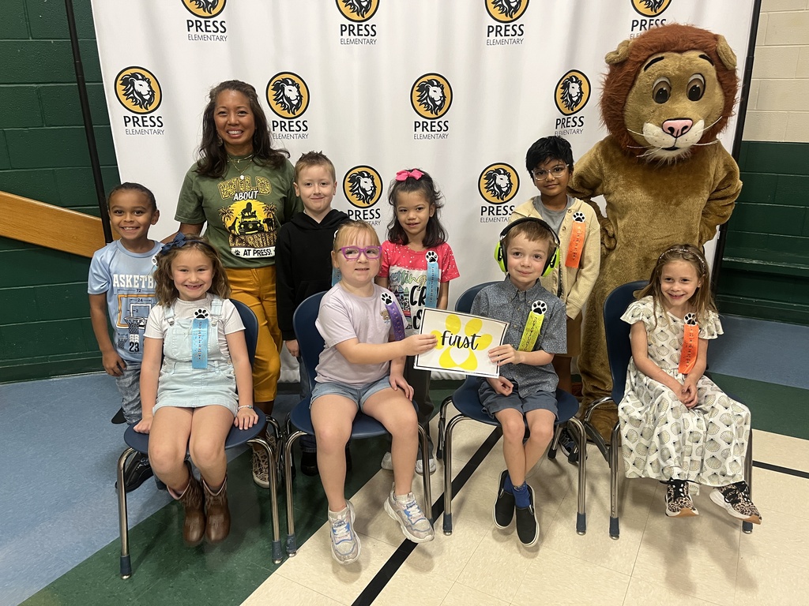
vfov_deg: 53.1
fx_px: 608
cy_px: 303
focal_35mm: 26
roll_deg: +0.3
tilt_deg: -19.0
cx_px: 404
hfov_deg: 67.3
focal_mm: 5.1
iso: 160
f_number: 1.6
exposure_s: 1/60
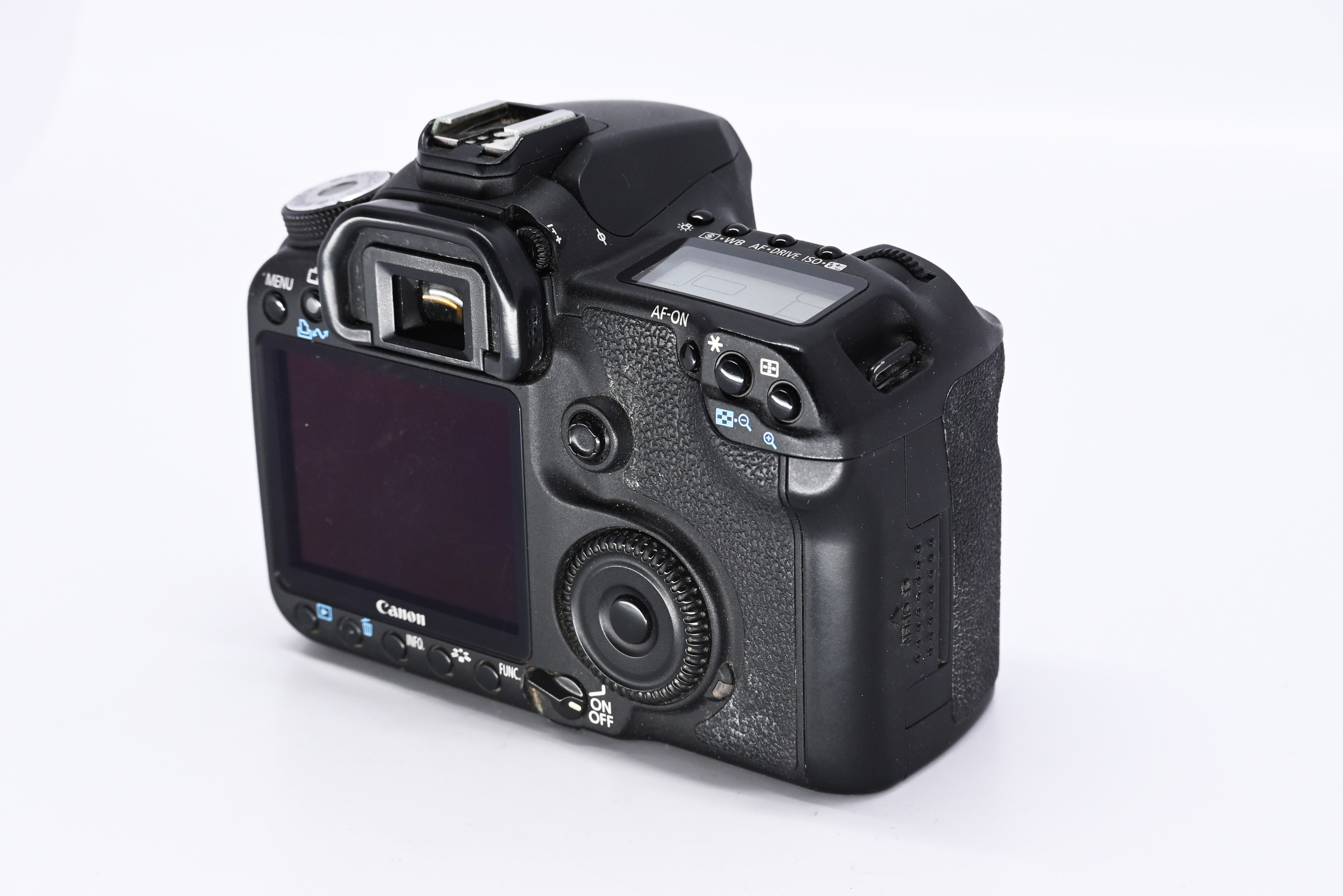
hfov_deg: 27.0
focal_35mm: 75
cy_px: 448
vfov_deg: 18.2
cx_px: 672
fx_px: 2798
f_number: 9
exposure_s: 1/200
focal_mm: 50
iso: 500
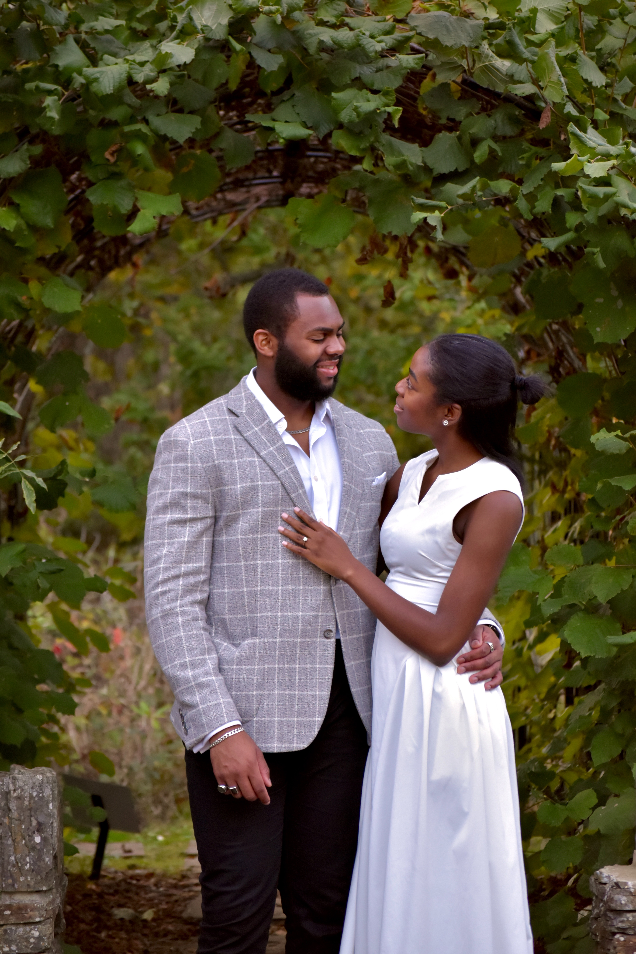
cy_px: 477
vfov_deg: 15.9
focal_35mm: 129
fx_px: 3418
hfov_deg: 10.6
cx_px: 318
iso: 800
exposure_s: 1/160
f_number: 4.2
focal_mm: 86
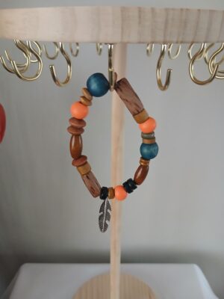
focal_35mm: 27
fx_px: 233
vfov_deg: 65.3
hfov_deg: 51.4
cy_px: 150
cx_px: 112
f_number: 1.8
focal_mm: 3.98
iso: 400
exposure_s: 1/25
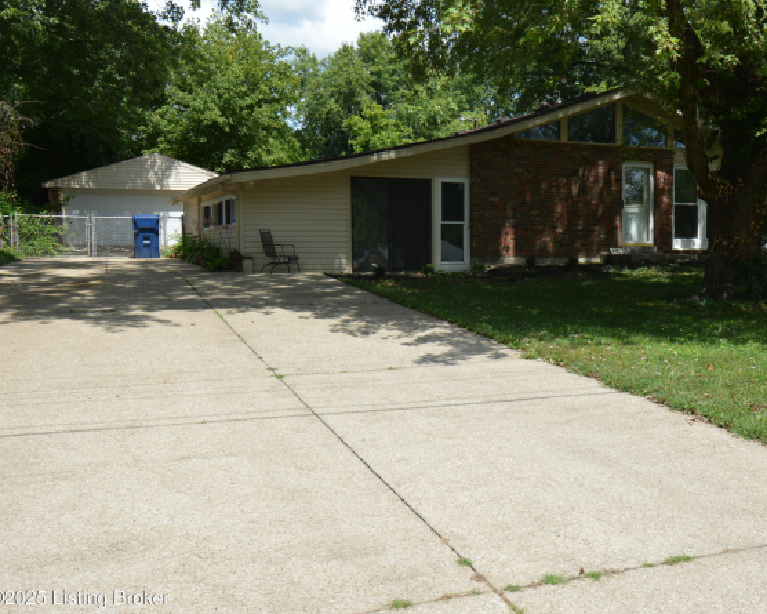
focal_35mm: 38
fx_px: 863
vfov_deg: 39.1
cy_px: 284
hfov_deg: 47.2
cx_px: 505
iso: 125
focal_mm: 20
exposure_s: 1/250
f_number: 8
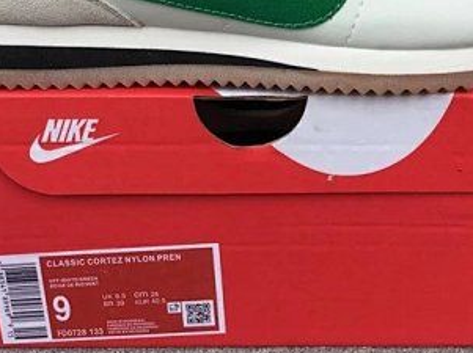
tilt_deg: -19.1
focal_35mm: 66
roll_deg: -0.1
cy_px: 49
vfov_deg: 21.8
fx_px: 901
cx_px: 273
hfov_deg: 29.4
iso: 25
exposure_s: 1/287
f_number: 2.4
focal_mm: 3.3
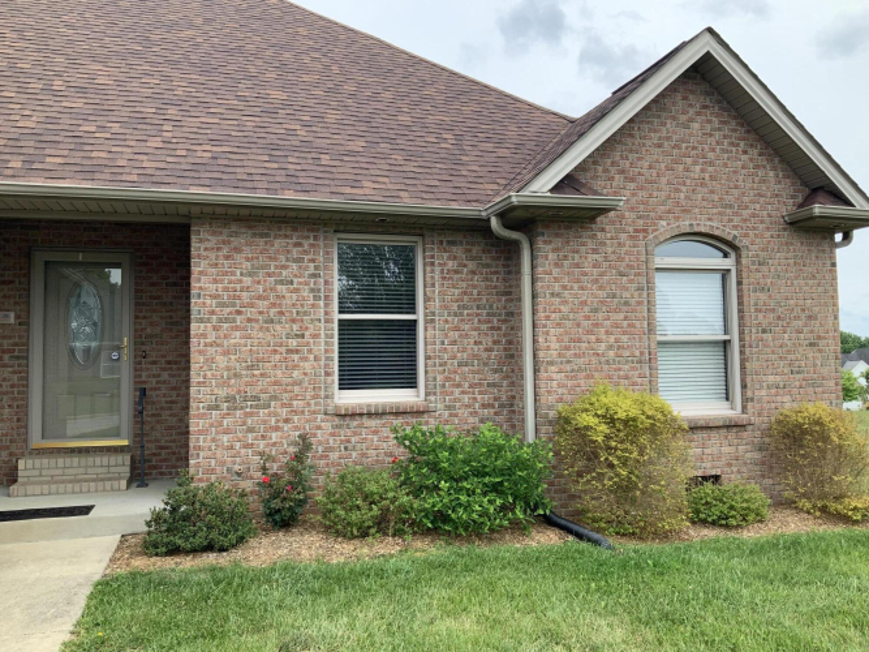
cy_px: 326
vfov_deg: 48.2
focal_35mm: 29
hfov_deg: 61.7
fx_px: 728
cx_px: 434
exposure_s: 1/540
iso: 16
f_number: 1.8
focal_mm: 3
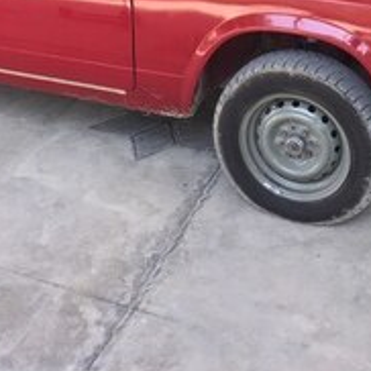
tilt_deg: -11.5
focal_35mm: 70
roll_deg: +2.3
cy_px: -96
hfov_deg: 24.6
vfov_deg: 22.4
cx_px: 161
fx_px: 849
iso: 32
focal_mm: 4.15
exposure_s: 1/100
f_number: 2.2
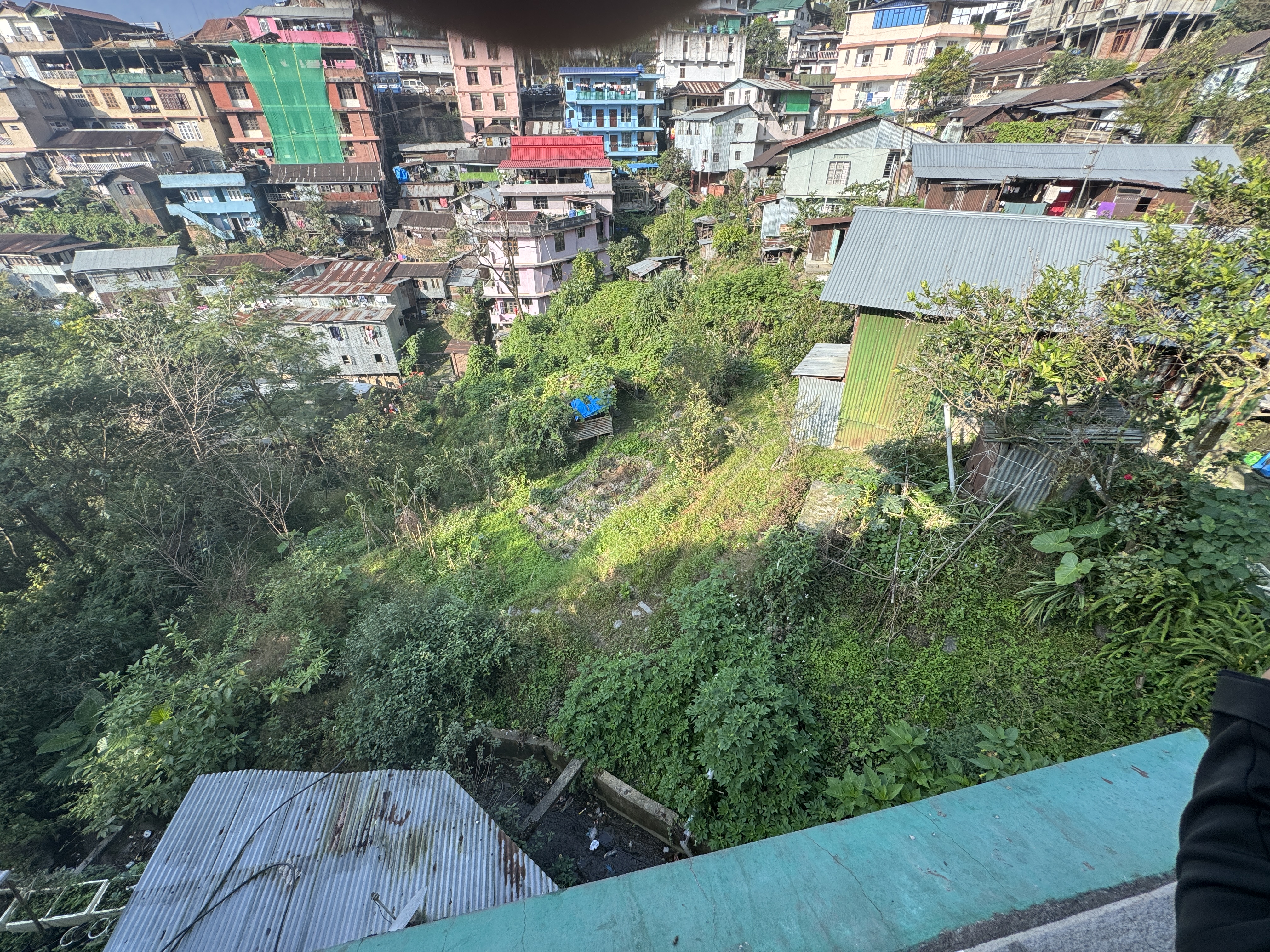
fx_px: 514
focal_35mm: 14
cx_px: 635
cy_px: 476
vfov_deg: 85.7
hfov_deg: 102.1
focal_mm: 2.22
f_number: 2.2
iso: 40
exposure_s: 1/459
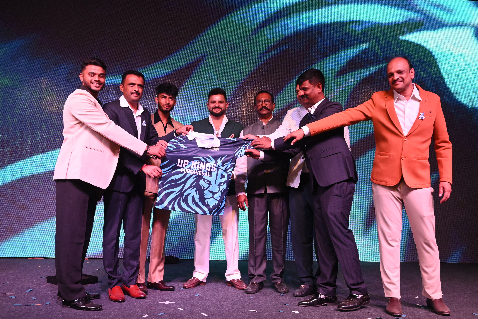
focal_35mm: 35
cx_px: 239
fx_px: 465
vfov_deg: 37.9
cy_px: 160
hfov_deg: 54.4
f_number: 7.1
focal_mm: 35
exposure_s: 1/250
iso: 2500
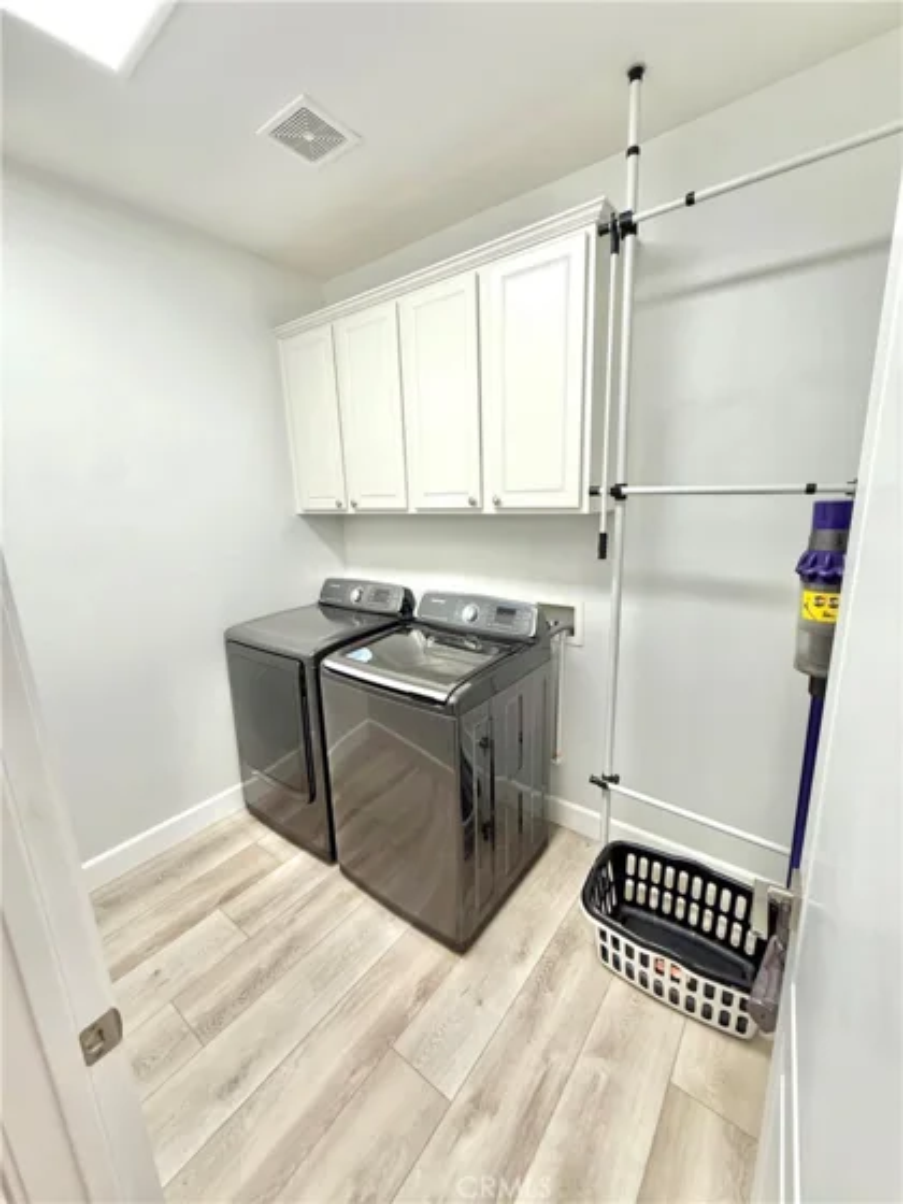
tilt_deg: -12.6
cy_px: 602
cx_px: 452
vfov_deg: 102.1
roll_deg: +2.2
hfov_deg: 85.7
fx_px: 487
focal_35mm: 14
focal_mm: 2.22
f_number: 2.2
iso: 160
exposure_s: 1/120
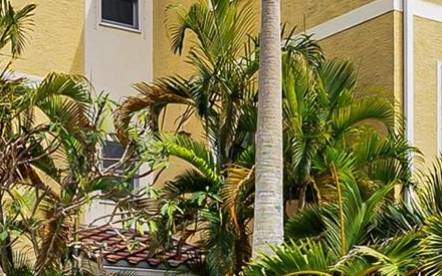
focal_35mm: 89
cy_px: 156
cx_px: 334
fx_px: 1072
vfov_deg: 14.7
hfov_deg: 23.1
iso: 80
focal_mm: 16
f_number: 9
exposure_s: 1/100
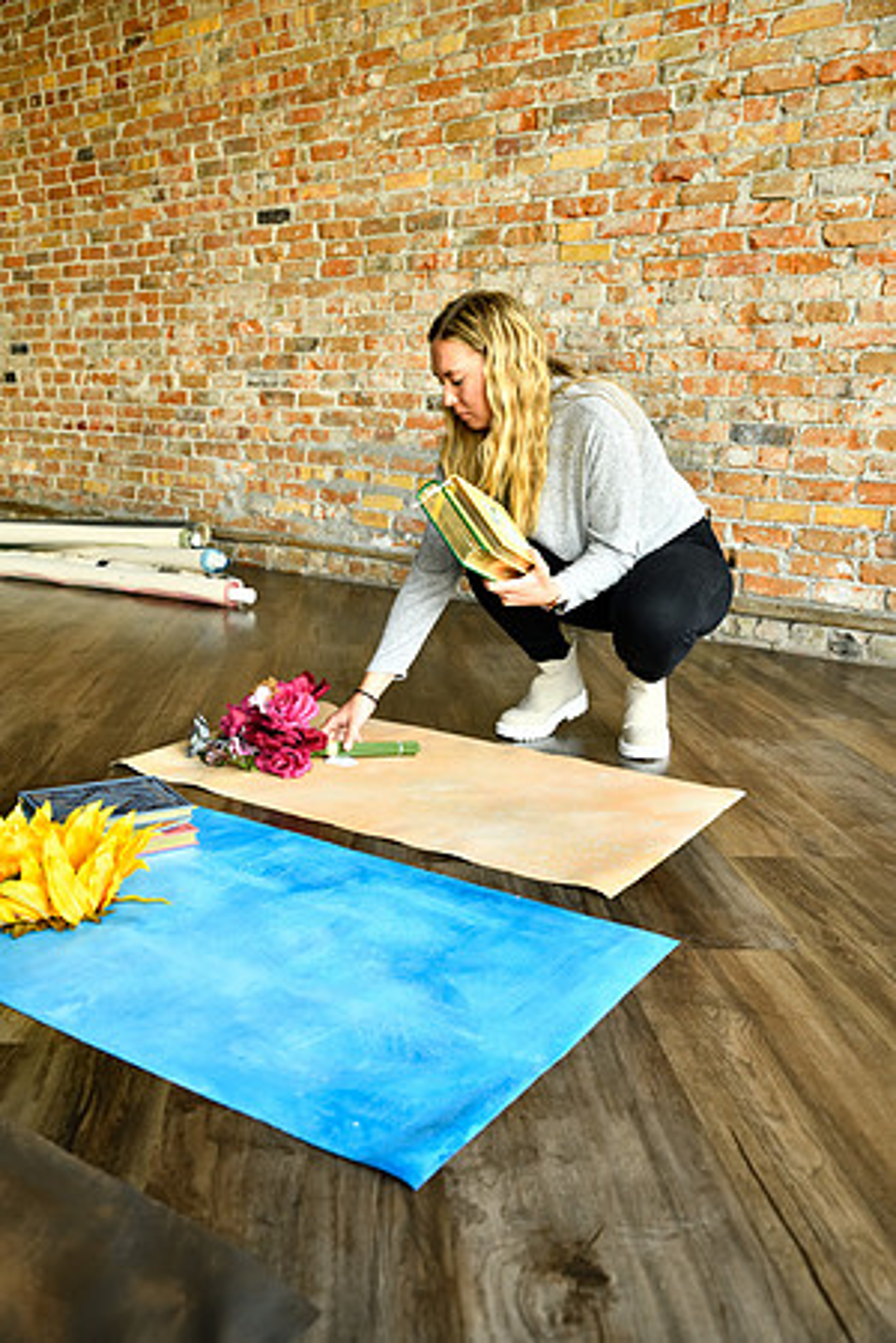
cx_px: 448
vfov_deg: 58.7
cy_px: 672
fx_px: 1195
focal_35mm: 32
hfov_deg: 41.1
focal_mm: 32
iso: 800
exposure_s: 1/200
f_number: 4
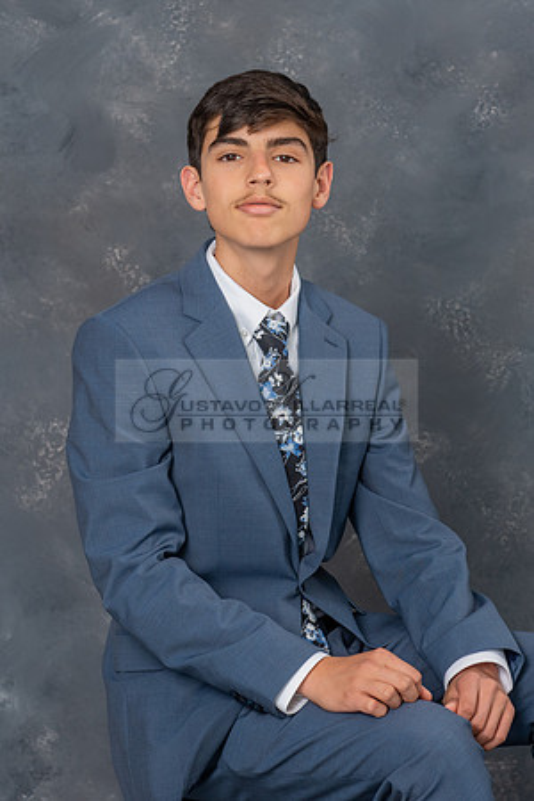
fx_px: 2478
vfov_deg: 18.3
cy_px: 326
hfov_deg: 12.3
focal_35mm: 111
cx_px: 288
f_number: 5.6
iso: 200
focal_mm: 60
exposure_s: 1/160
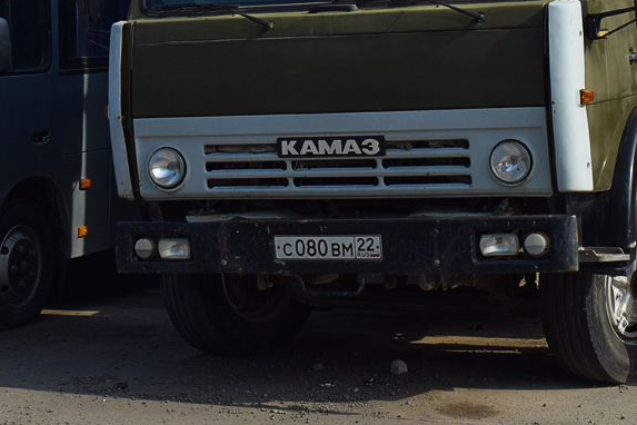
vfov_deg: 14.7
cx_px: 408
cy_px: -16
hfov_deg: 22.3
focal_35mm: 91
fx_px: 1611
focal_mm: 29
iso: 200
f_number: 7.1
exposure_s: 1/800
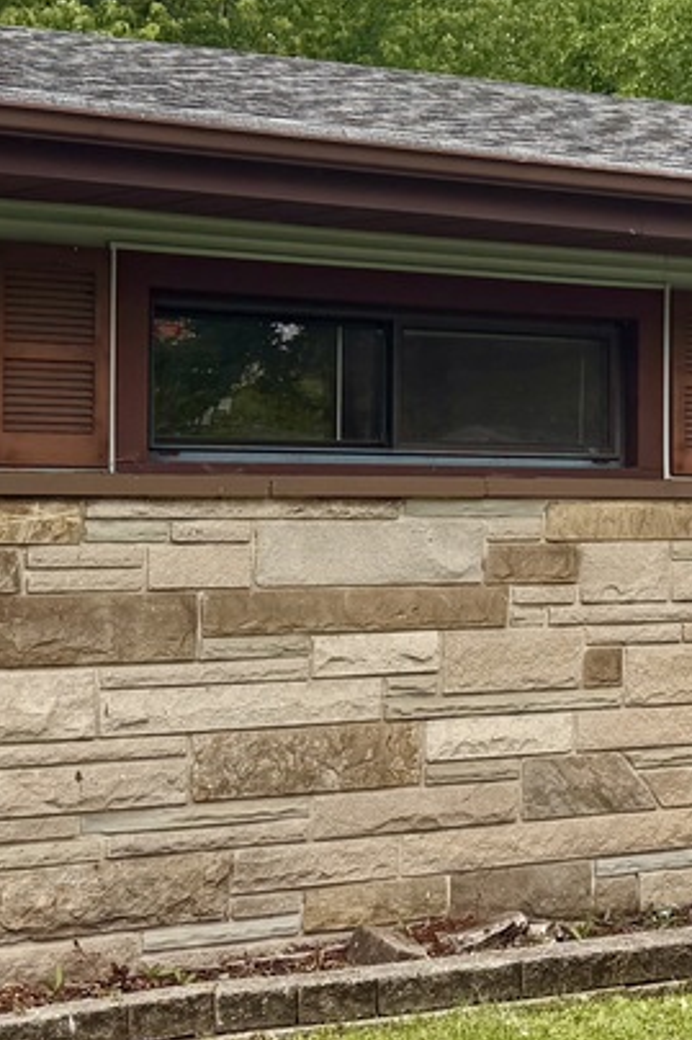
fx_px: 2568
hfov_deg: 14.6
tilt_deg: +1.6
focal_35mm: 89
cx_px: 921
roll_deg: -0.4
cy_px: 463
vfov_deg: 22.9
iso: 80
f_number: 1.78
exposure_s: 1/2907
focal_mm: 6.76
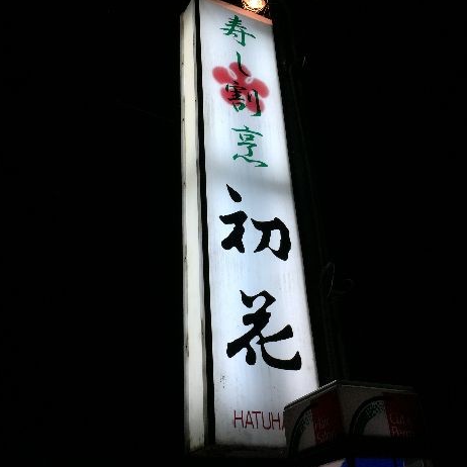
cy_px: 213
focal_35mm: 37
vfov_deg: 44.9
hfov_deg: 44.9
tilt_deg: +34.0
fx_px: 565
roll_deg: +5.6
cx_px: 240
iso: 50
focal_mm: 4.15
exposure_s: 1/120
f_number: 2.2
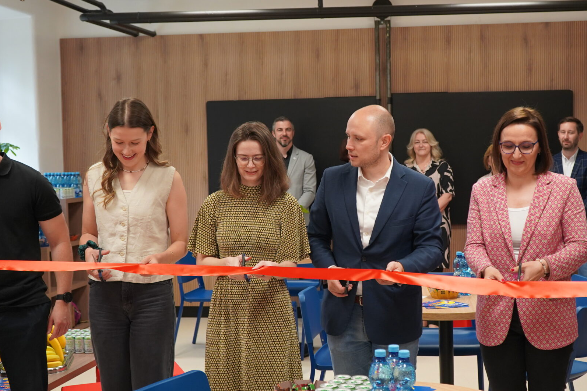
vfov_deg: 25.5
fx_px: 864
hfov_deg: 37.3
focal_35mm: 53
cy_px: 196
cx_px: 361
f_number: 4
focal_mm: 33
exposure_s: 1/160
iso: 1250
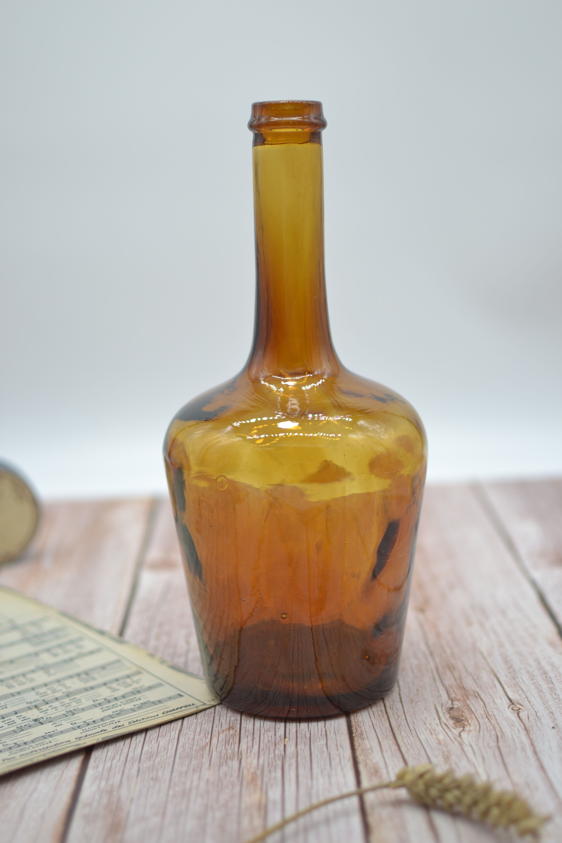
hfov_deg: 25.8
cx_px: 281
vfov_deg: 37.9
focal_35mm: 52
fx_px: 1229
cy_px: 422
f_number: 1.8
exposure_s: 1/400
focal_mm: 35
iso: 100
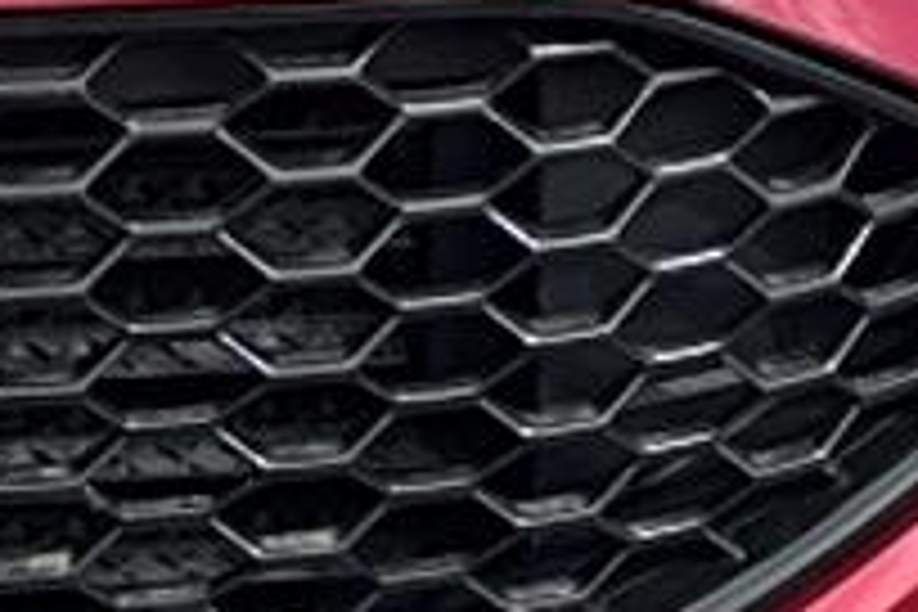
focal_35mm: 157
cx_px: -274
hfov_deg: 12.7
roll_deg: +1.0
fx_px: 4003
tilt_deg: -18.8
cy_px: -126
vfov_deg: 8.6
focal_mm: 6.76
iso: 50
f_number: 1.78
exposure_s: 1/2475
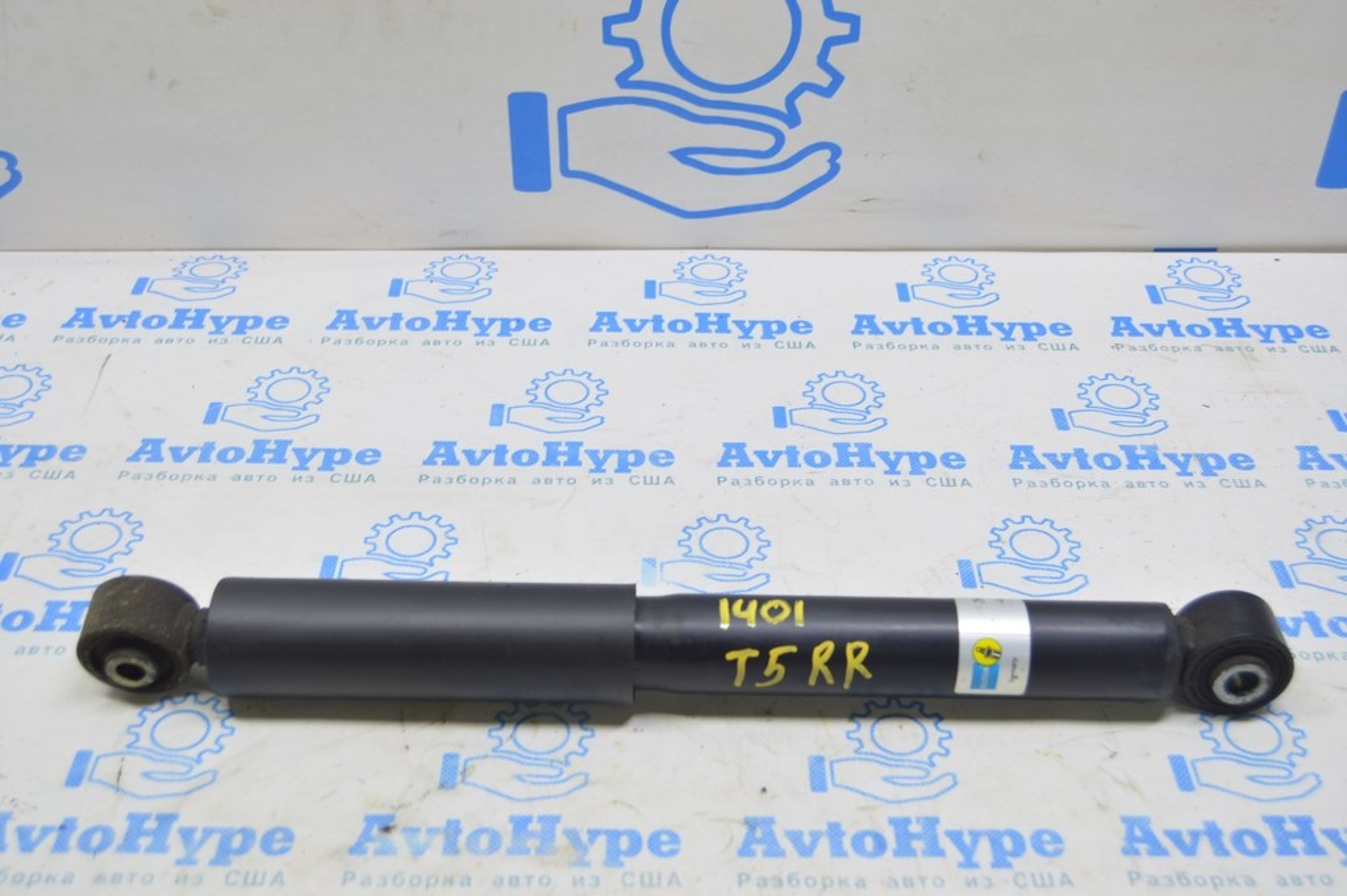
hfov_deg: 46.4
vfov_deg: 31.8
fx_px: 1570
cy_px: 448
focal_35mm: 42
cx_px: 674
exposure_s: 1/20
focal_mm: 28
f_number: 5.6
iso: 400
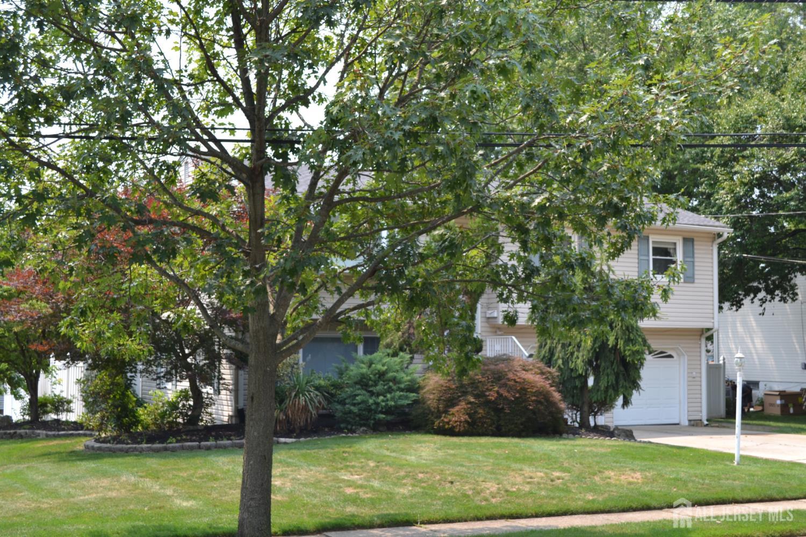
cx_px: 403
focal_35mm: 51
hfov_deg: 38.9
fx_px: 1142
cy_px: 268
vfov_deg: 26.5
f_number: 5.6
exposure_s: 1/125
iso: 100
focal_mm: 34
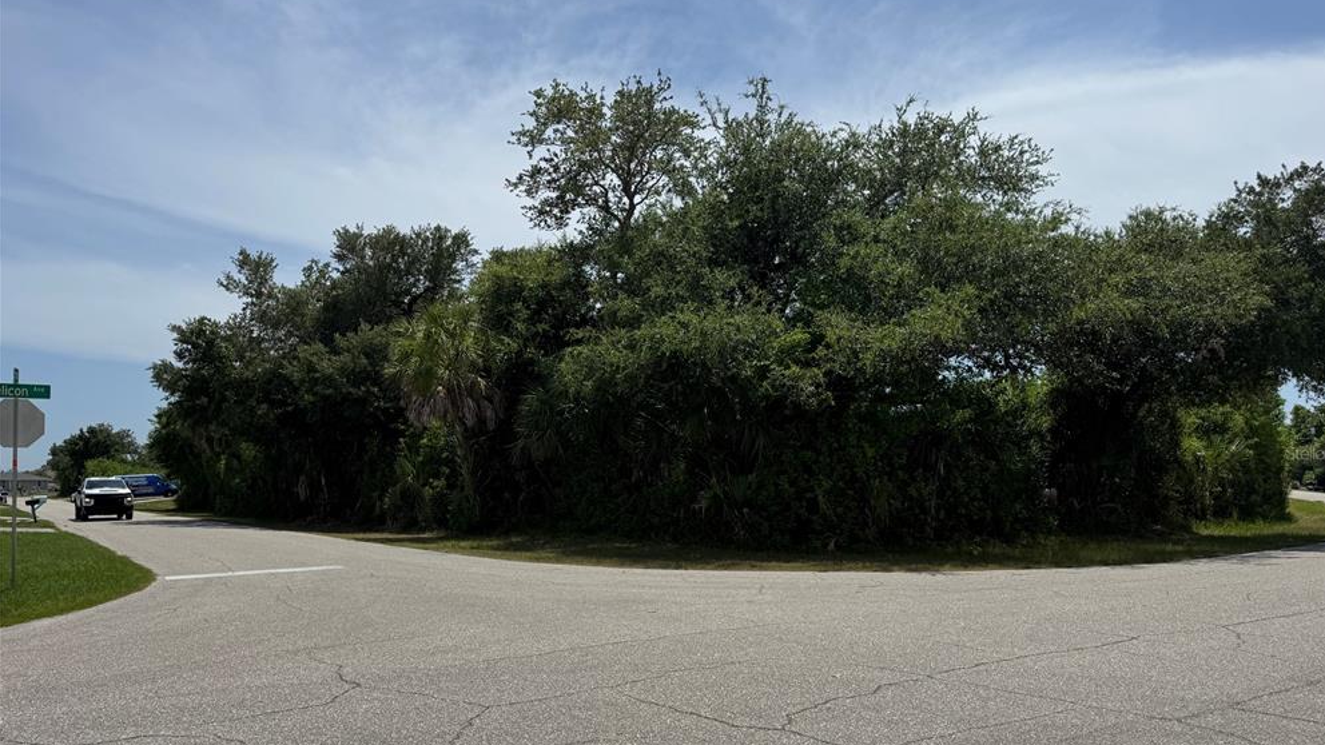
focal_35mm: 27
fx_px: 949
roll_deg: +0.4
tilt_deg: +0.1
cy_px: 453
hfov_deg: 69.8
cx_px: 683
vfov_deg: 42.7
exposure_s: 1/9009
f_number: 1.78
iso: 80
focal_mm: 6.76
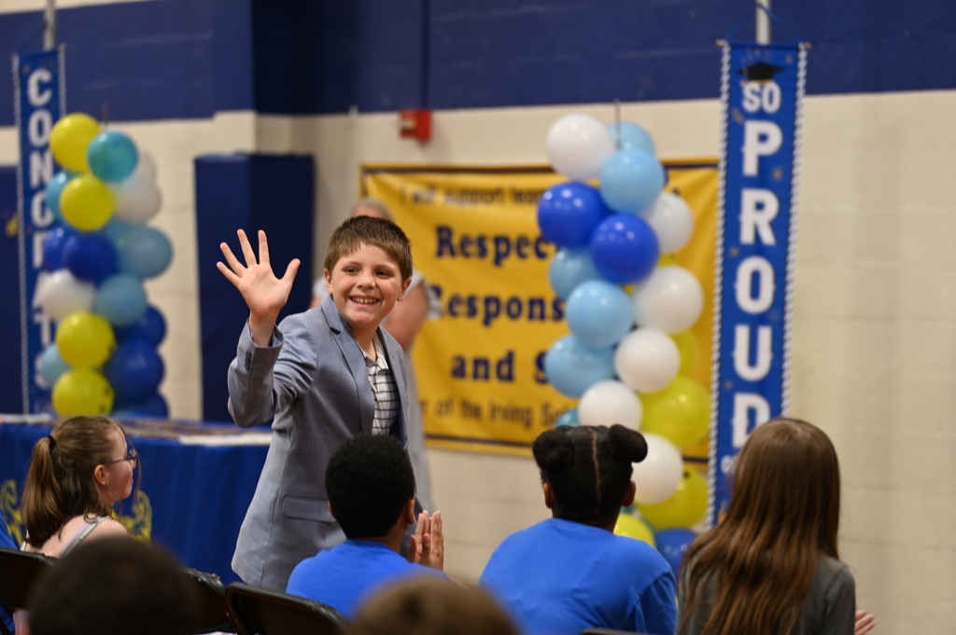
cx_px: 478
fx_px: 3051
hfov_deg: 17.8
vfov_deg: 11.9
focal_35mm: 115
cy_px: 318
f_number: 2.8
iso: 1000
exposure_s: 1/125
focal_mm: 115
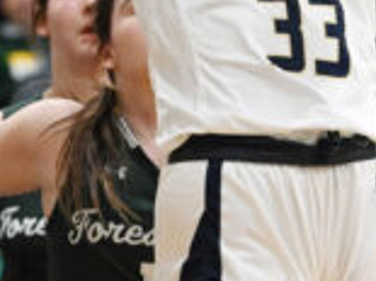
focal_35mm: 558
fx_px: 6056
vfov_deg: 2.7
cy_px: 39
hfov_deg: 3.6
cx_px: 346
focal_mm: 120
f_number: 4
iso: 12800
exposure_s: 1/1000
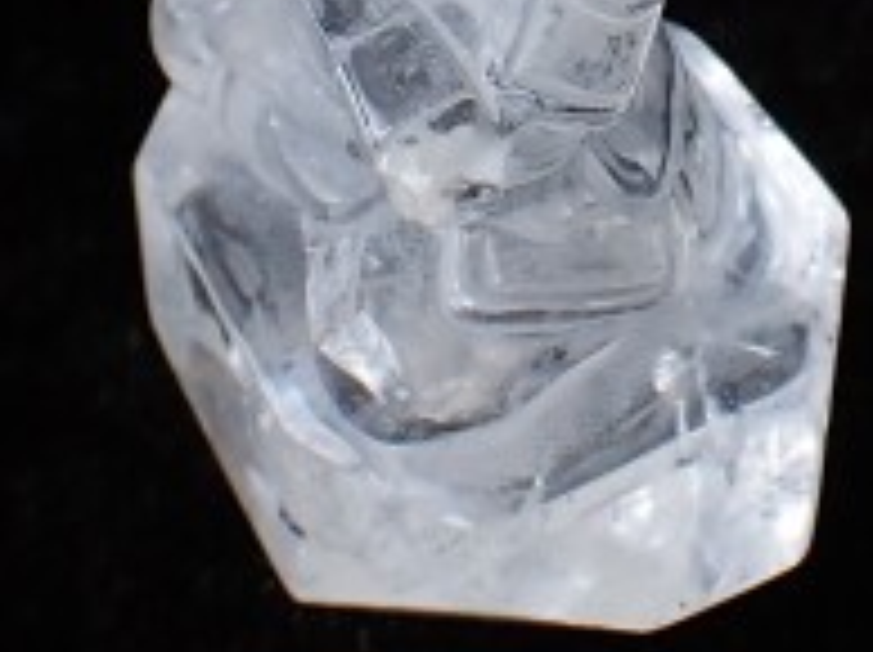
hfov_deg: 19.9
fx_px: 2494
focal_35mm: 99
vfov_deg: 14.3
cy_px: -198
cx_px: 459
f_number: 3.2
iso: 100
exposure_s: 1/125
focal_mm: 5.4
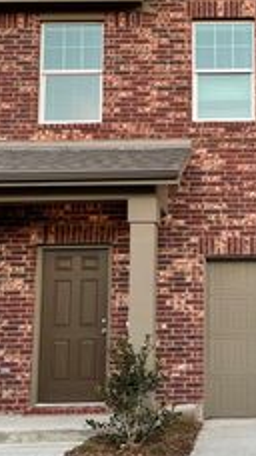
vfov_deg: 33.8
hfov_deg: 18.8
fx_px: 749
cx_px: 266
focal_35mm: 62
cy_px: 207
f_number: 1.6
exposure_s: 1/121
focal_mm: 4.2
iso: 100
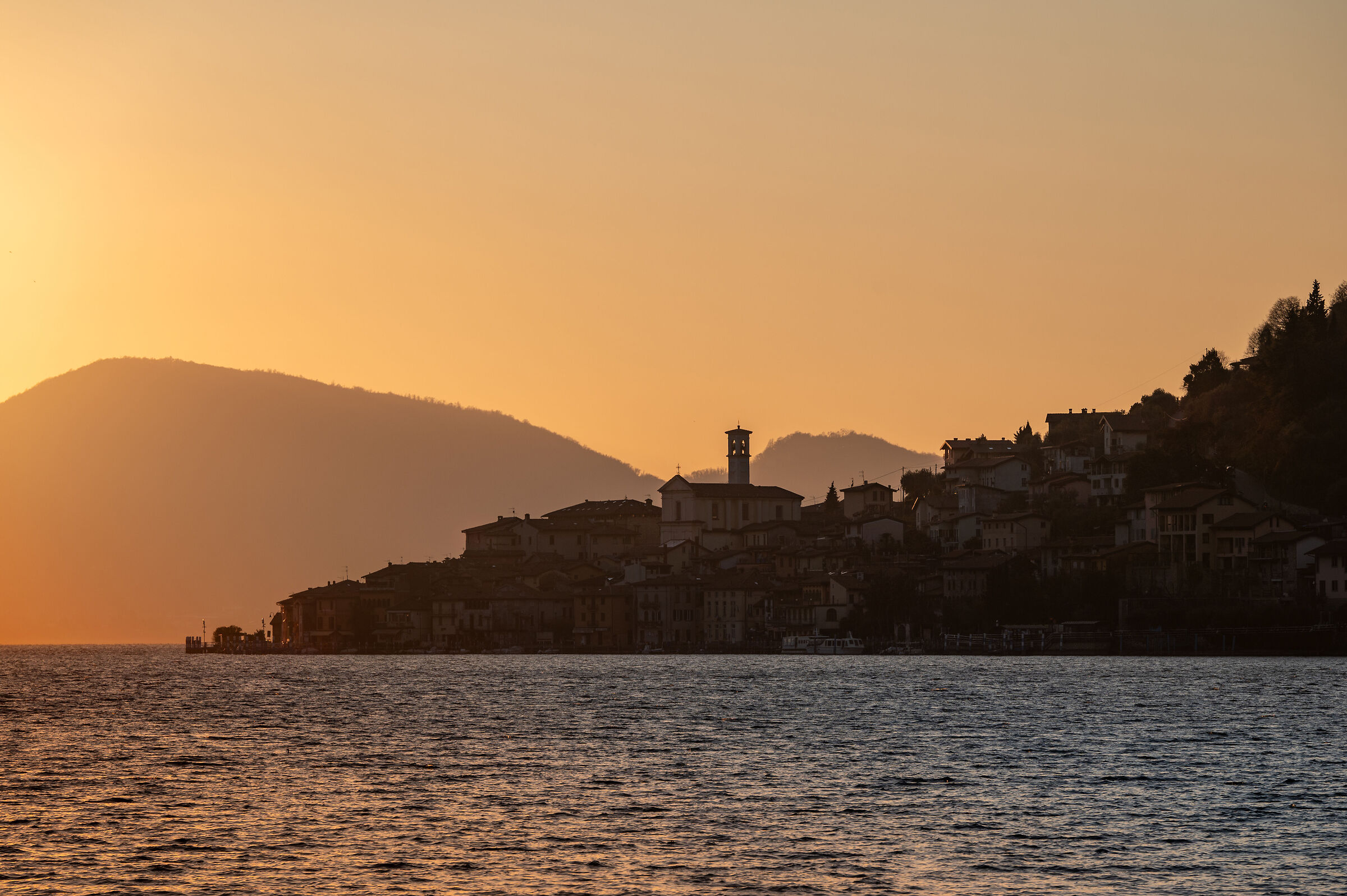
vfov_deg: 7.6
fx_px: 6731
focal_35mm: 180
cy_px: 448
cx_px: 674
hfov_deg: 11.4
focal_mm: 180
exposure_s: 1/500
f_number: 8
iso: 100
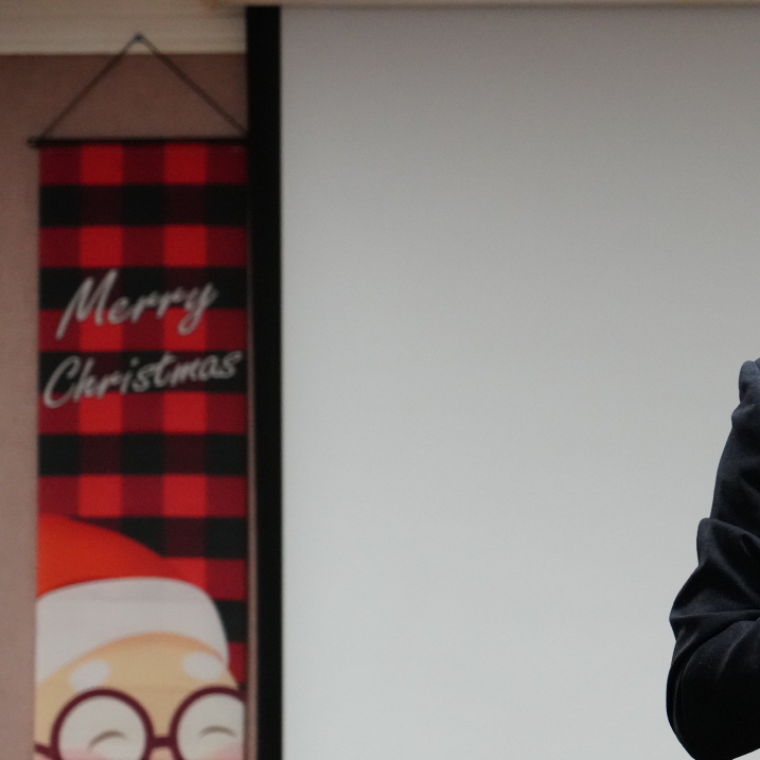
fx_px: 5564
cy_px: 496
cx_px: 930
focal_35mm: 224
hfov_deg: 7.7
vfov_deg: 7.8
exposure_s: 1/250
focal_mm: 105
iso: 5000
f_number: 5
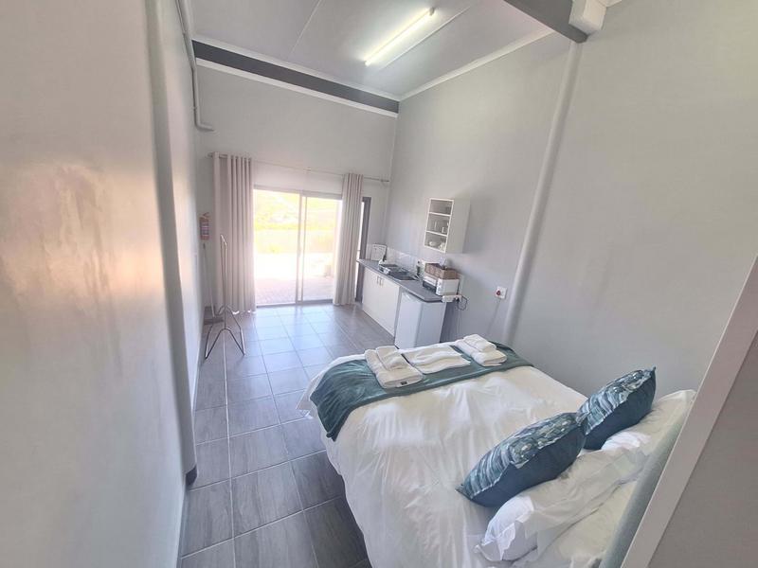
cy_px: 284
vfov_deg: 89.9
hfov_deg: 106.2
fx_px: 285
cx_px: 379
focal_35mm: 13
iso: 125
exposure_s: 1/50
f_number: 2.2
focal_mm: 1.74
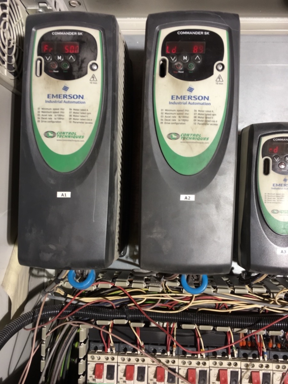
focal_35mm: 29
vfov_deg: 61.7
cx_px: 144
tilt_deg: -0.7
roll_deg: -1.5
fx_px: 322
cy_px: 192
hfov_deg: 48.2
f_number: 2.2
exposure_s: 1/33
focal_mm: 4.15
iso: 40
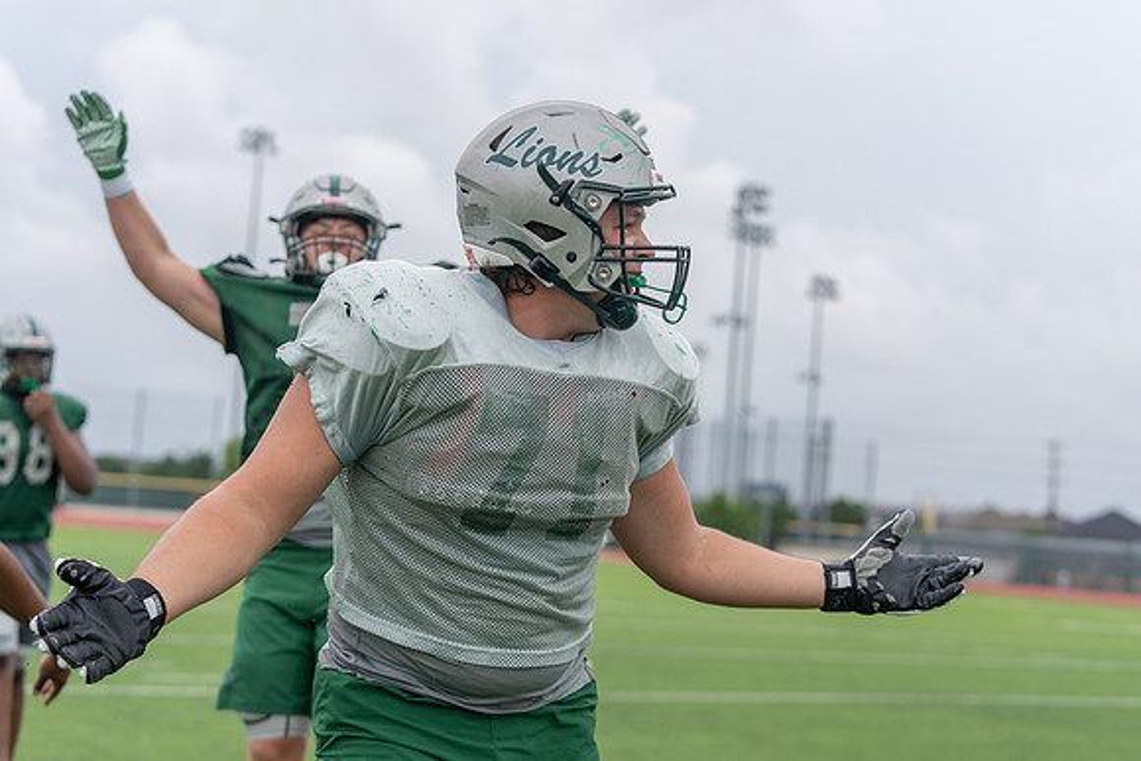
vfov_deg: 19.5
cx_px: 570
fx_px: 2219
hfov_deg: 28.8
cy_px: 380
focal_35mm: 70
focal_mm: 70
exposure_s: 1/1250
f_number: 3.5
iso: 250
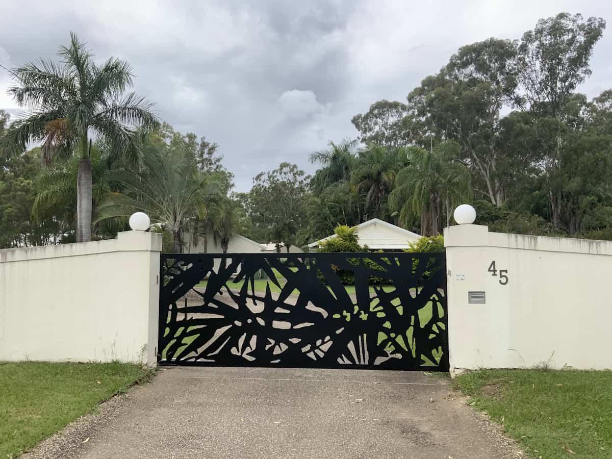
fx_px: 513
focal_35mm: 29
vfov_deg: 48.2
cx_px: 306
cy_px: 230
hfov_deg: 61.7
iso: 16
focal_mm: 3
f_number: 1.8
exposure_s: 1/574
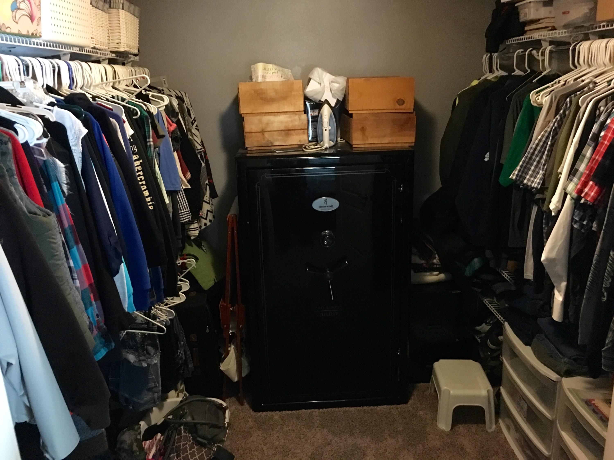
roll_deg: +2.0
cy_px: 230
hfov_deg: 61.7
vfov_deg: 48.2
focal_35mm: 29
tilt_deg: -15.8
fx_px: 514
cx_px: 307
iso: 400
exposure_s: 1/15
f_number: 2.2
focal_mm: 4.15
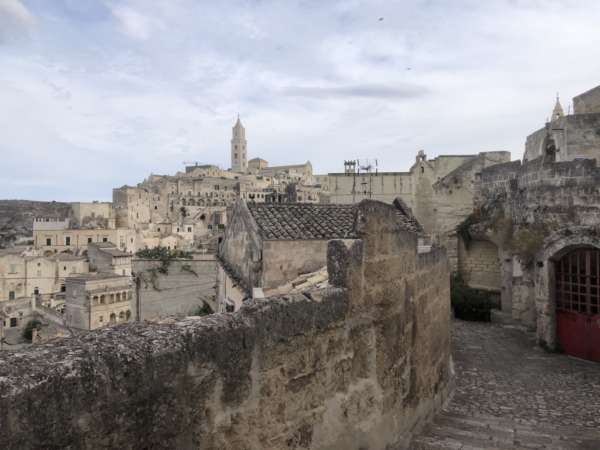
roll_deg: +1.2
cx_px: 300
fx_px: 485
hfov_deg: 63.4
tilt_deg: -0.7
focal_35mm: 28
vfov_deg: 49.7
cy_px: 225
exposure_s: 1/1621
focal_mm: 4
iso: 20
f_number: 1.8
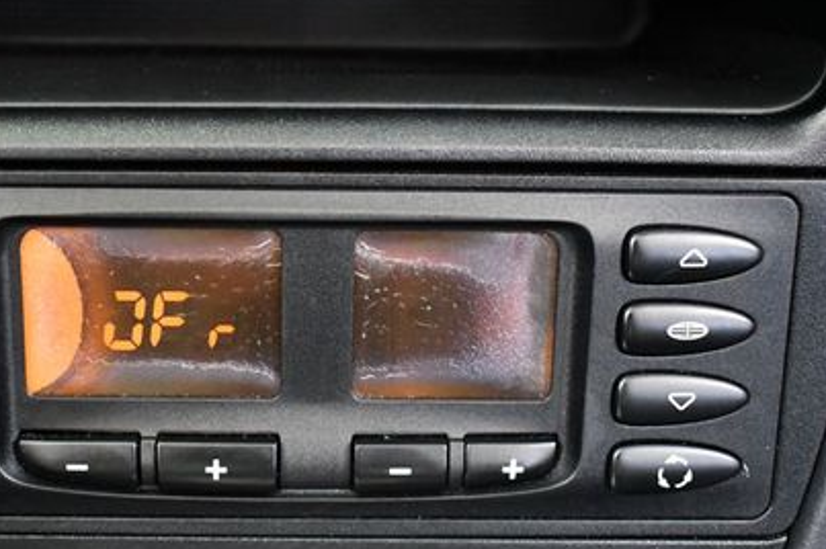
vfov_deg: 21.8
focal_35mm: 62
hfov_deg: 32.2
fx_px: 1421
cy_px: 324
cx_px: 303
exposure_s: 1/60
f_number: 4
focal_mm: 26
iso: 7200
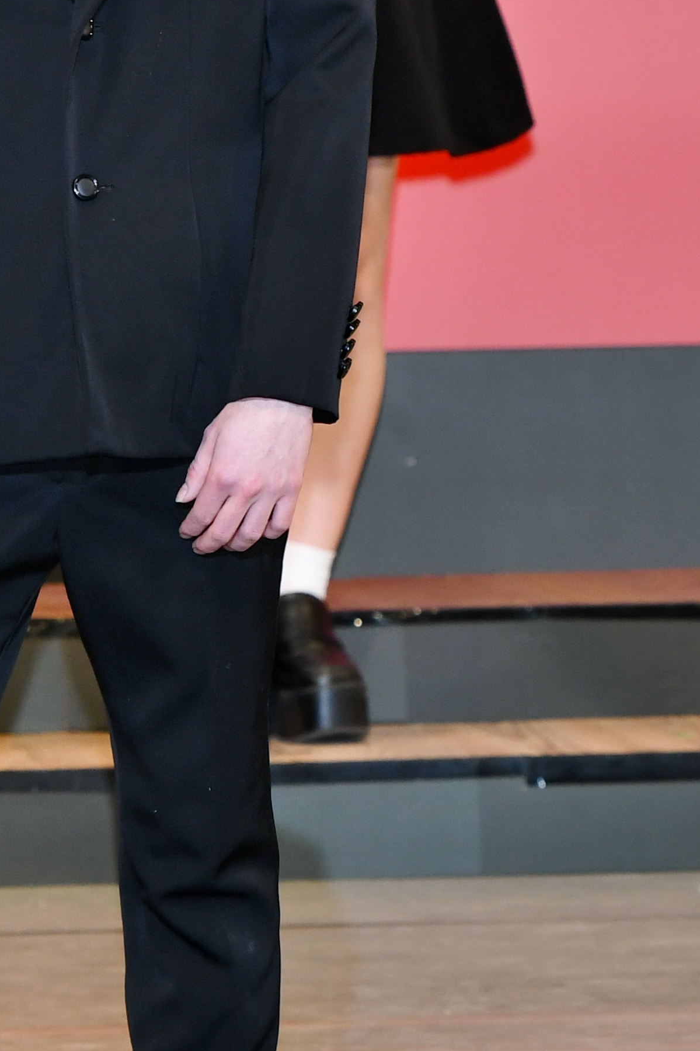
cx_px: 24
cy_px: 151
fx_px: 20989
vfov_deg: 2.9
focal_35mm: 720
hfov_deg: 1.9
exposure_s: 1/250
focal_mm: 155
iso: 800
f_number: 5.6
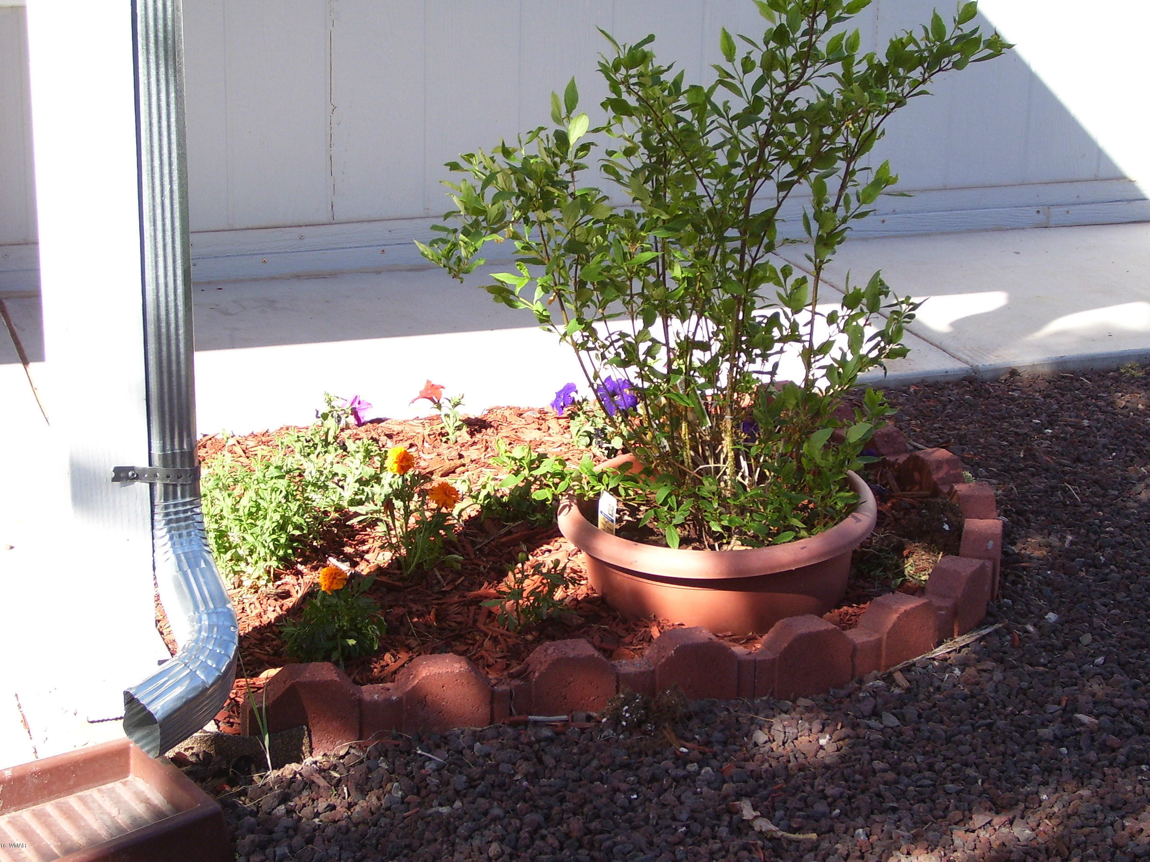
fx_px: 2226
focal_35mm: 67
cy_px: 436
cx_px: 571
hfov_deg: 29.0
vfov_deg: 21.9
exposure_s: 1/250
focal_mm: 10.8
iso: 80
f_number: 3.6
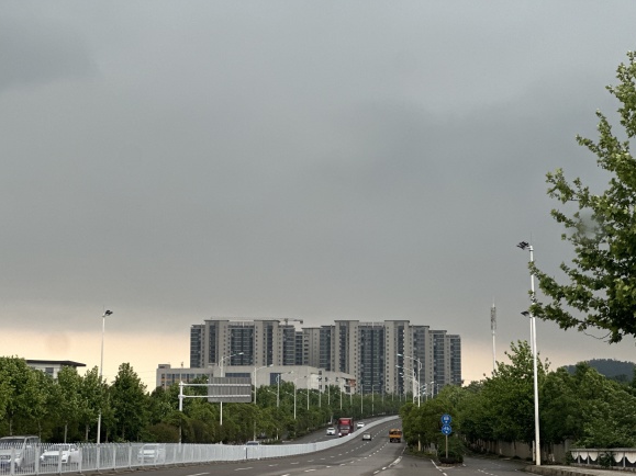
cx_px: 321
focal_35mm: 78
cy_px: 240
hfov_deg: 25.0
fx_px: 1433
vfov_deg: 18.9
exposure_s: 1/121
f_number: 2.8
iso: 125
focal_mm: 9
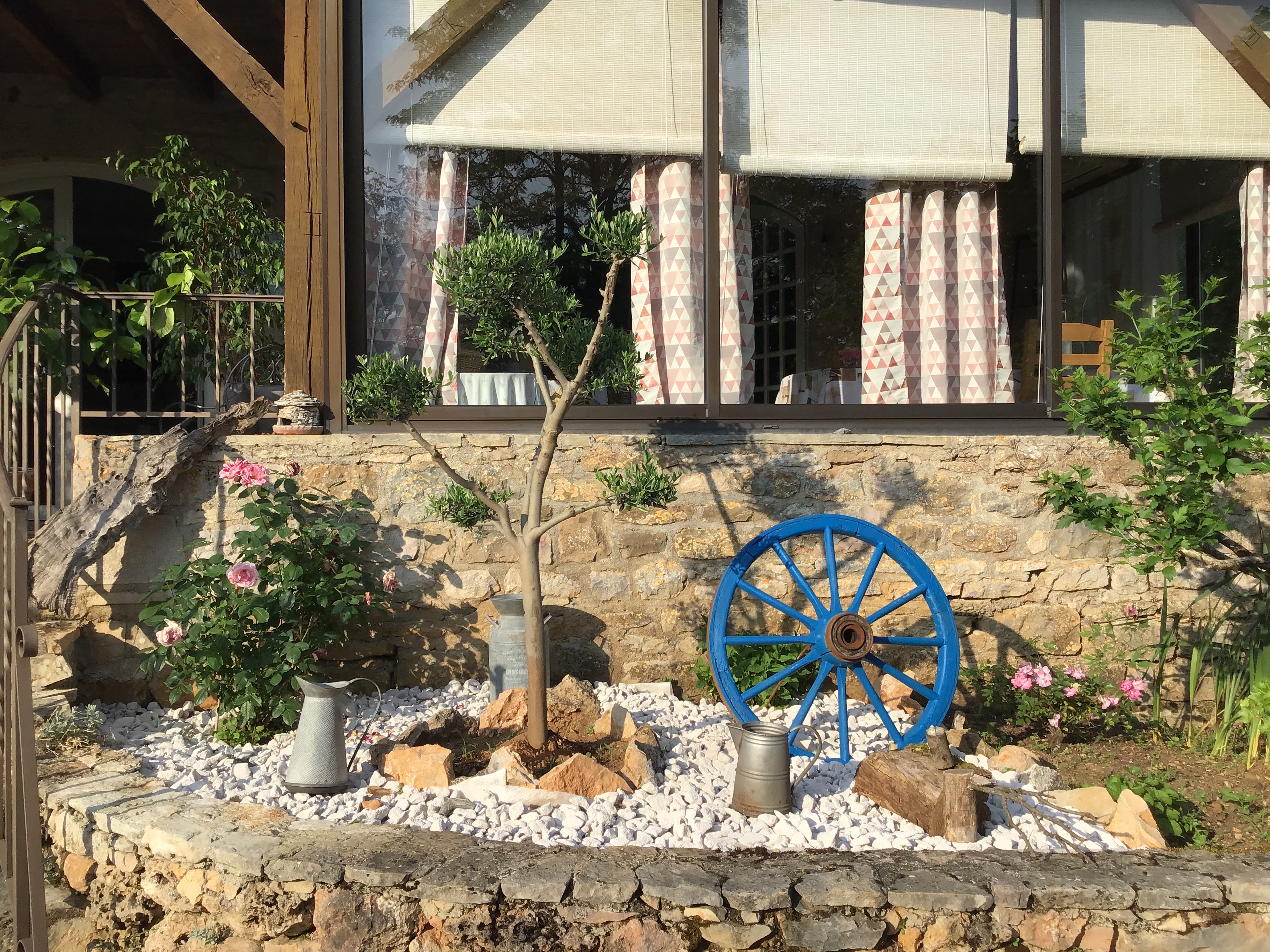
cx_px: 626
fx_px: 1174
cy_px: 462
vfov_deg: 44.2
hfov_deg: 56.8
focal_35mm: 32
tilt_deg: +0.3
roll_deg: -0.1
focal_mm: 3.3
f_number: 2.4
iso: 25
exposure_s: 1/1006
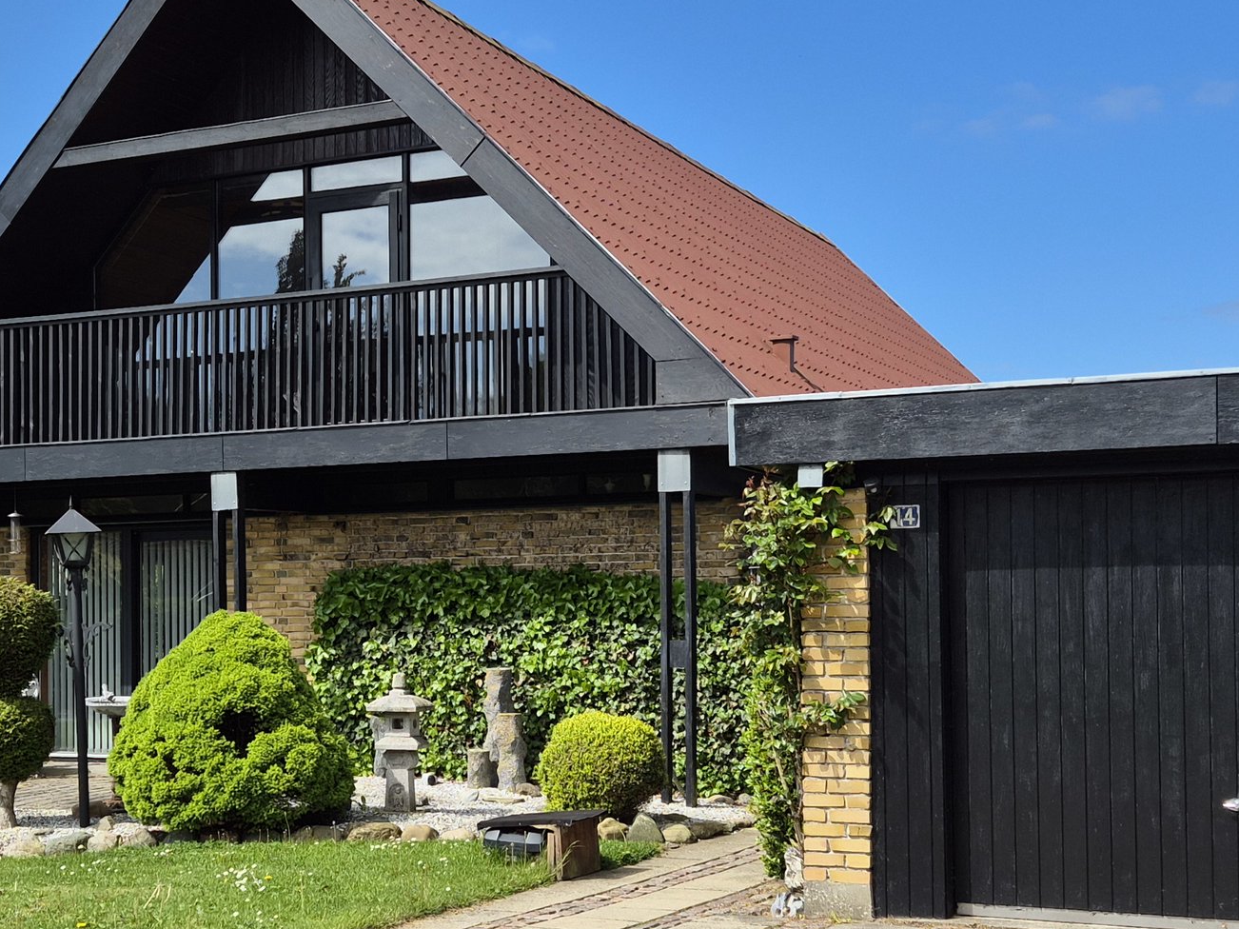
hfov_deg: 36.1
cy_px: 637
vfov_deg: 27.3
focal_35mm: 53
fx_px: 1897
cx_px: 498
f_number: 1.8
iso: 25
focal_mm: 5.4
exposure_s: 1/1668
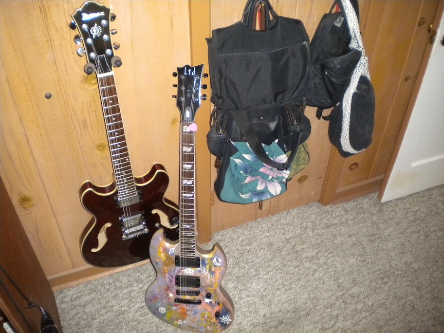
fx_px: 449
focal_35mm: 35
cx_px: 222
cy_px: 166
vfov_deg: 40.7
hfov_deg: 52.6
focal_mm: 6.3
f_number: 3.1
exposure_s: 1/30
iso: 400
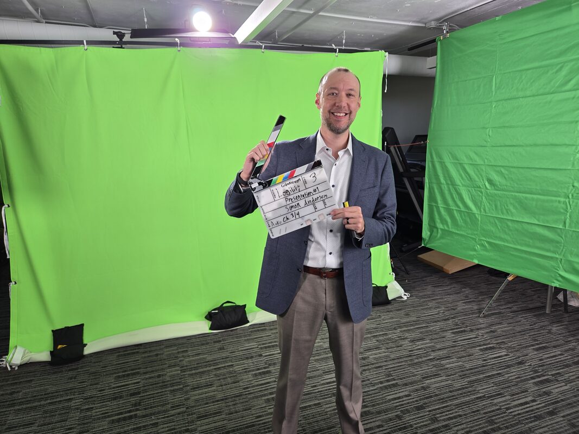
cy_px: 217
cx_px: 290
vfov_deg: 58.9
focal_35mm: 23
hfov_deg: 73.9
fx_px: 385
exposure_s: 1/57
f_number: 1.8
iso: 50
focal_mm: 5.4
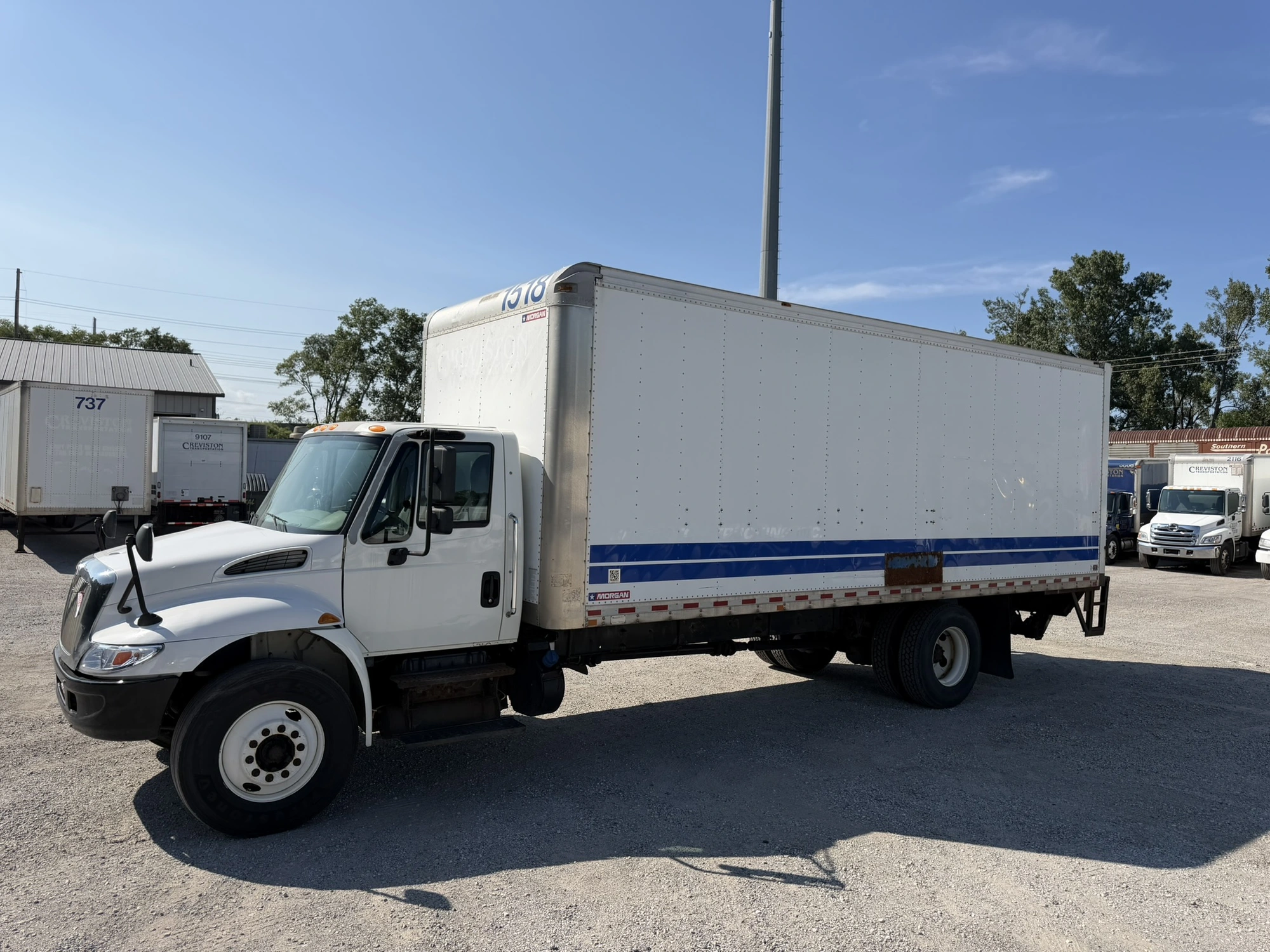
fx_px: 881
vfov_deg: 56.8
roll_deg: -0.9
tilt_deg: -2.1
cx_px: 635
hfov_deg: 71.6
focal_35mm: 24
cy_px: 476
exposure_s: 1/6173
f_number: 1.78
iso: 80
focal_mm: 6.76
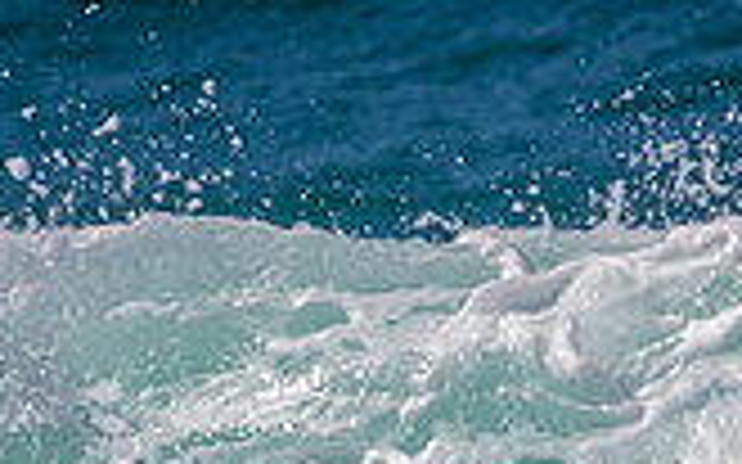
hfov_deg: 0.7
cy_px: 750
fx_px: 57876
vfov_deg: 0.5
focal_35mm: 2863
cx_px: 787
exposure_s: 1/1600
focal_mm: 800
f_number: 11
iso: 400
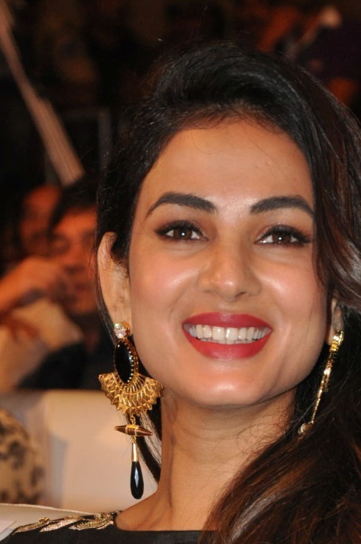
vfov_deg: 8.9
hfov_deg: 5.9
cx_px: 163
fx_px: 3486
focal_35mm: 231
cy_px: 541
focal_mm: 75
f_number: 5.6
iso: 800
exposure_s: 1/60
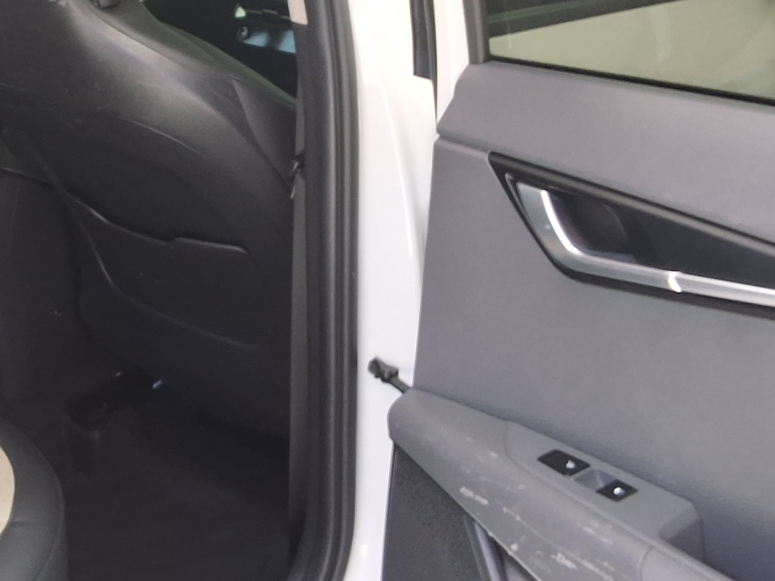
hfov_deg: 33.9
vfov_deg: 27.0
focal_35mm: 54
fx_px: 1209
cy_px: 233
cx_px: 98
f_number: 1.9
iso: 40
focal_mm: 2.91
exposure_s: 1/60
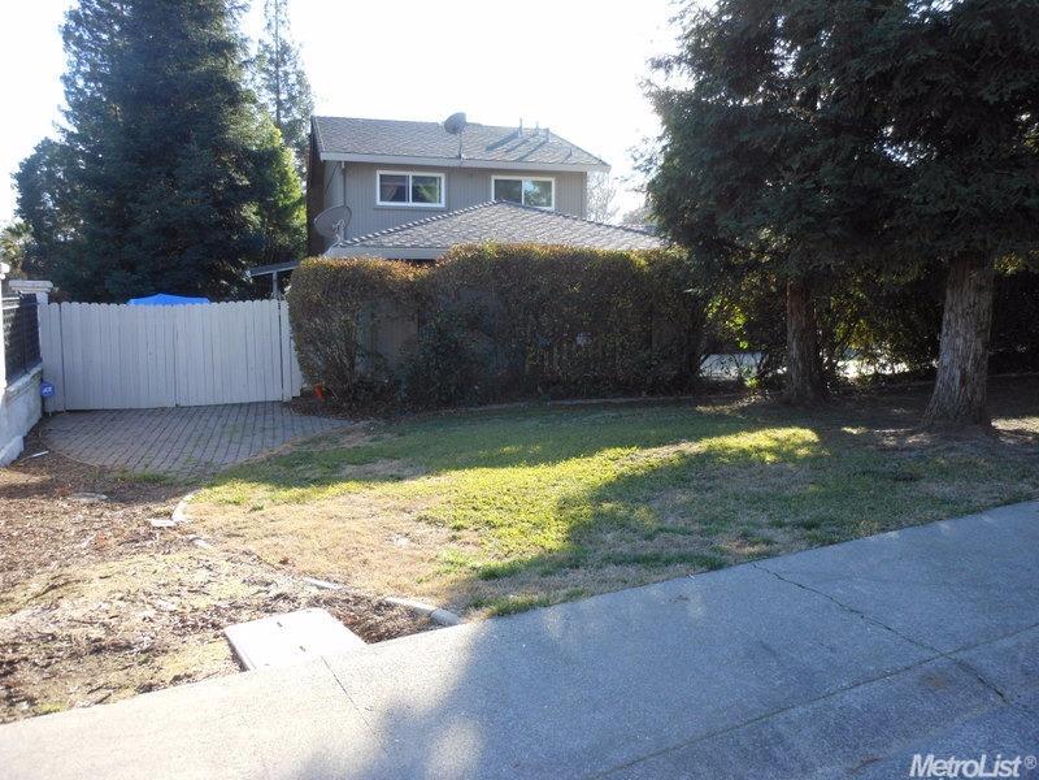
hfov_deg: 63.4
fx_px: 840
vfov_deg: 49.7
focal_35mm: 28
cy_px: 390
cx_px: 520
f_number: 3.7
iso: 80
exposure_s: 1/125
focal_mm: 5
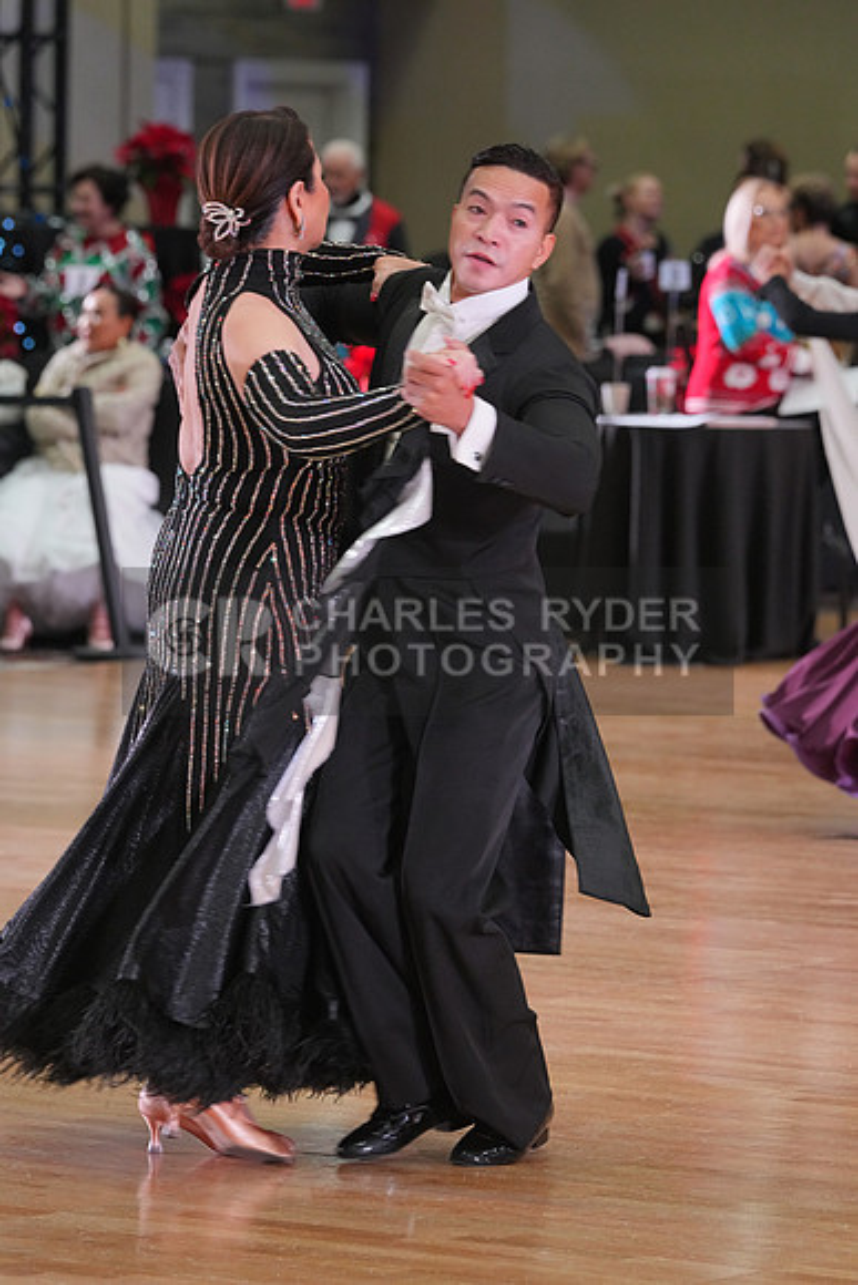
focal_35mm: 200
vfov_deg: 10.3
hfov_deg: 6.9
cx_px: 429
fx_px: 7145
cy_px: 642
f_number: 6.3
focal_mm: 200
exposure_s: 1/200
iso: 3200
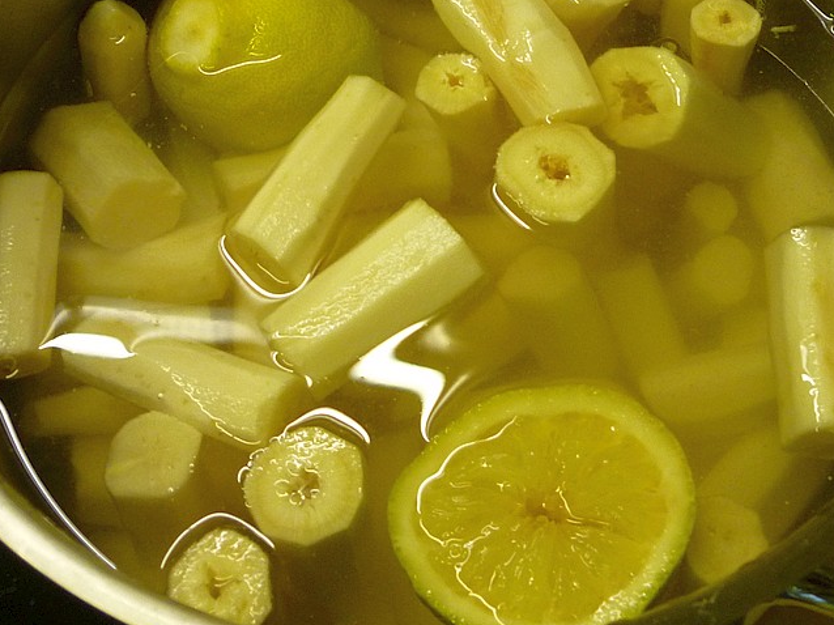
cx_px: 493
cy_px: 217
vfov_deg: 27.4
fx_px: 1276
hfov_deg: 36.1
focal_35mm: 53
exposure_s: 1/30
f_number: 2.8
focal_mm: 5.5
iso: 250
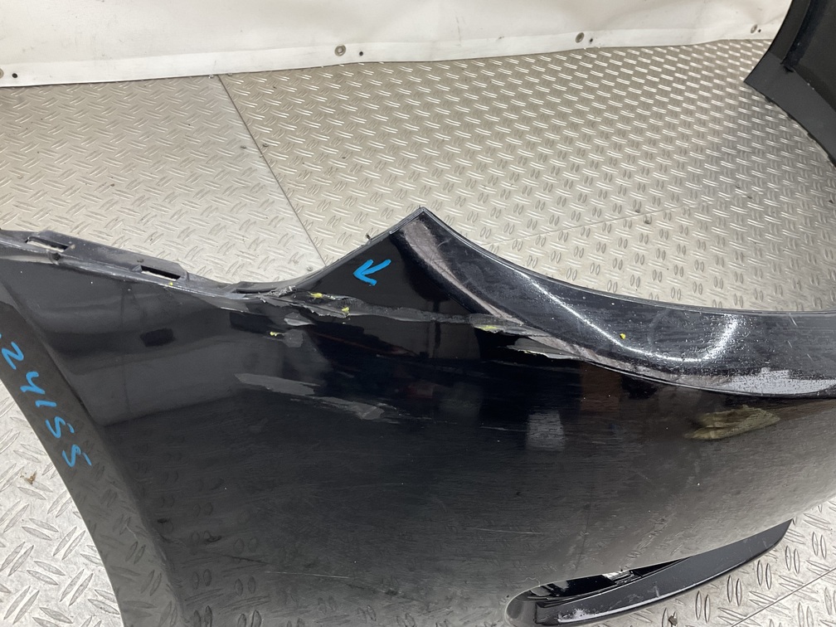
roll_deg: -13.7
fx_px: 700
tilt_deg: -43.1
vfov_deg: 48.2
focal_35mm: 29
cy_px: 314
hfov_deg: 61.7
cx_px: 418
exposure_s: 1/120
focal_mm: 3
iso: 64
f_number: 1.8
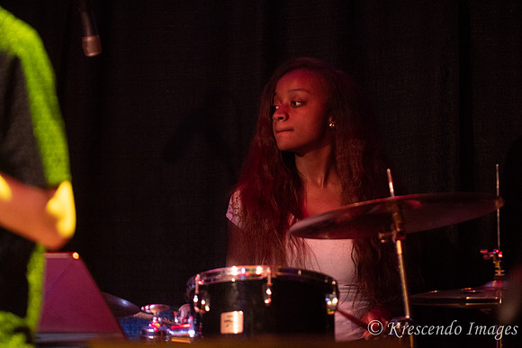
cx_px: 261
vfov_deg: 5.4
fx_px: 3698
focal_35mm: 255
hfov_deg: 8.1
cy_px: 174
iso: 3200
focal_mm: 170
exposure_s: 1/200
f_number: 2.8
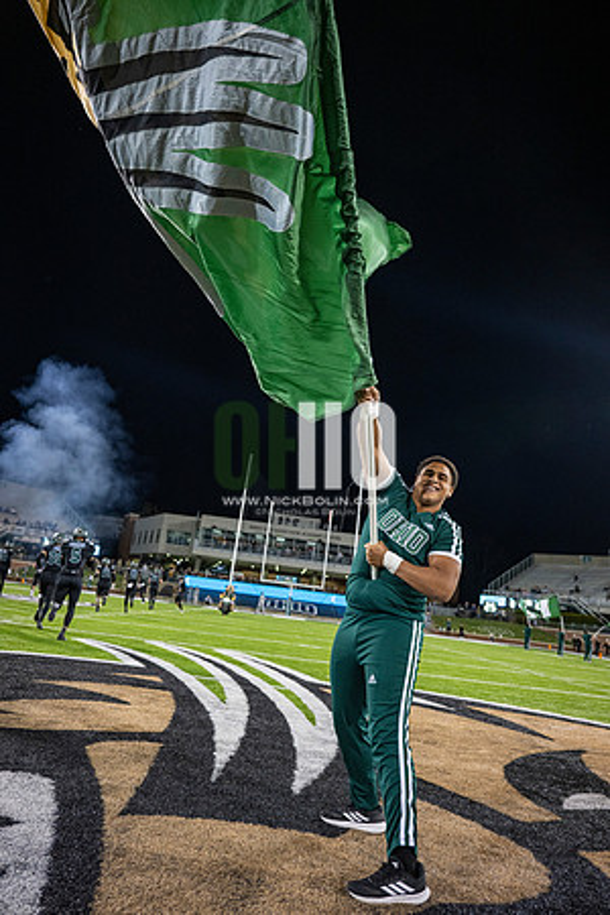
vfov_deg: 73.7
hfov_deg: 53.1
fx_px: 610
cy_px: 458
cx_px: 305
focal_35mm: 24
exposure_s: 1/500
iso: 1250
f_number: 3.2
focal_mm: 24
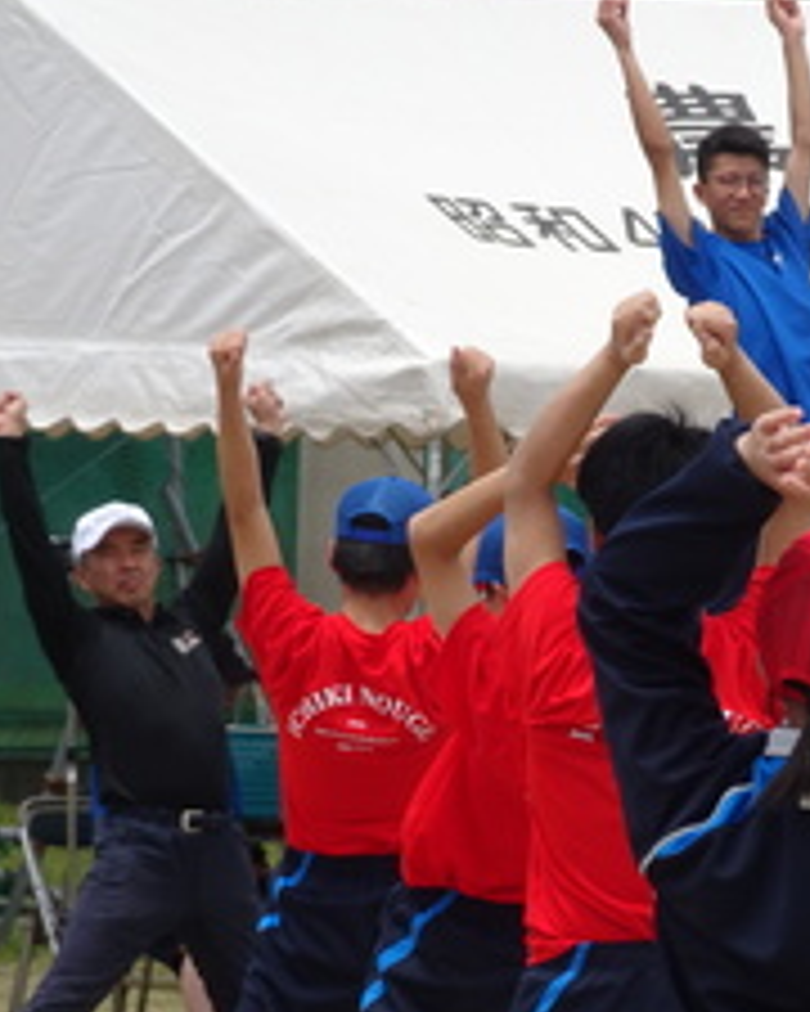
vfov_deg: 3.8
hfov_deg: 3.0
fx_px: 15433
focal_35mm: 515
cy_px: 711
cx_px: 783
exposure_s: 1/400
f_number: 6.3
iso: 80
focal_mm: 42.14
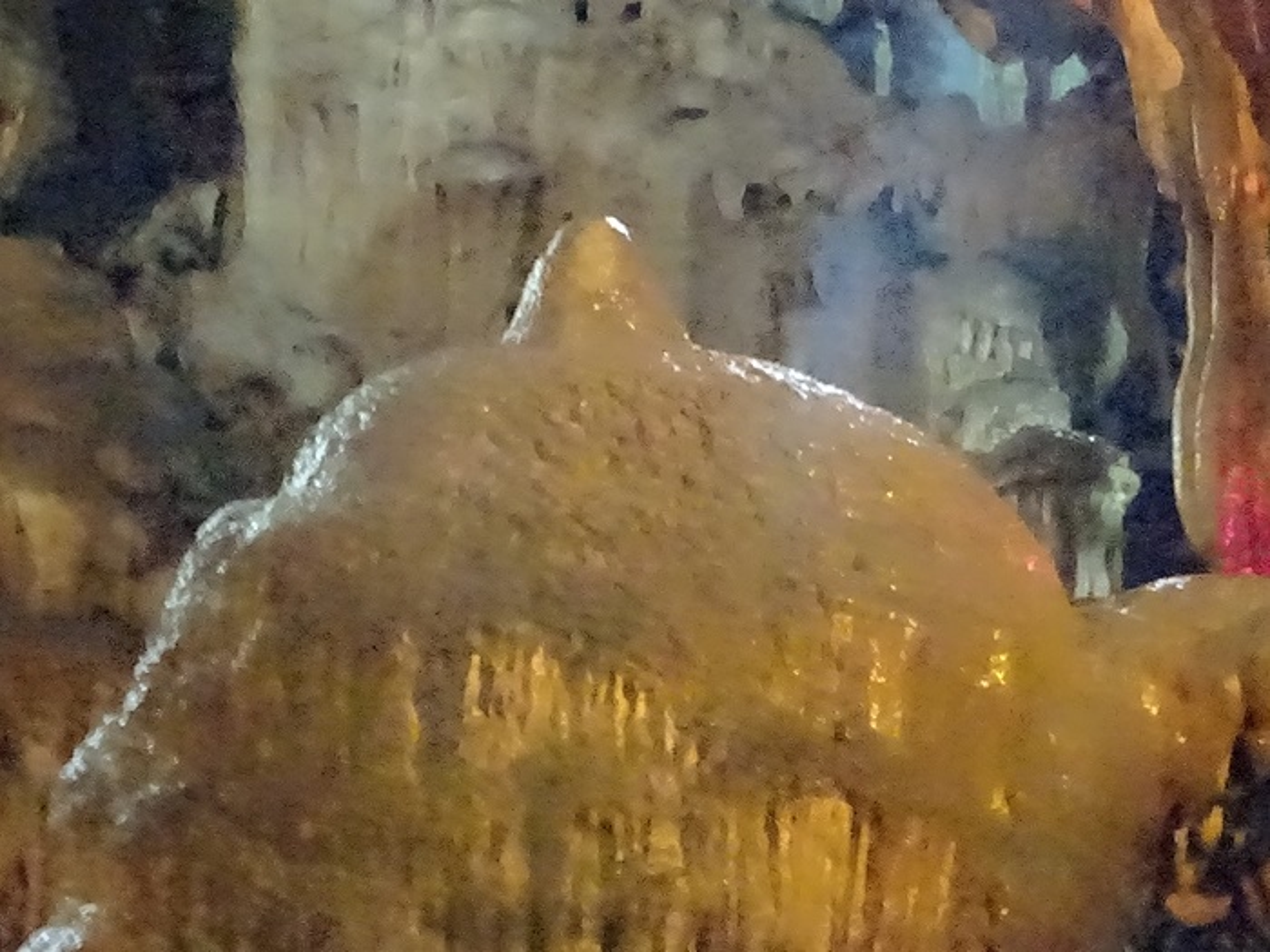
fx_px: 5100
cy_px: 476
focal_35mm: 139
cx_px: 635
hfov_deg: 14.2
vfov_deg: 10.7
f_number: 5.6
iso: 12800
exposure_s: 1/10
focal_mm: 23.73
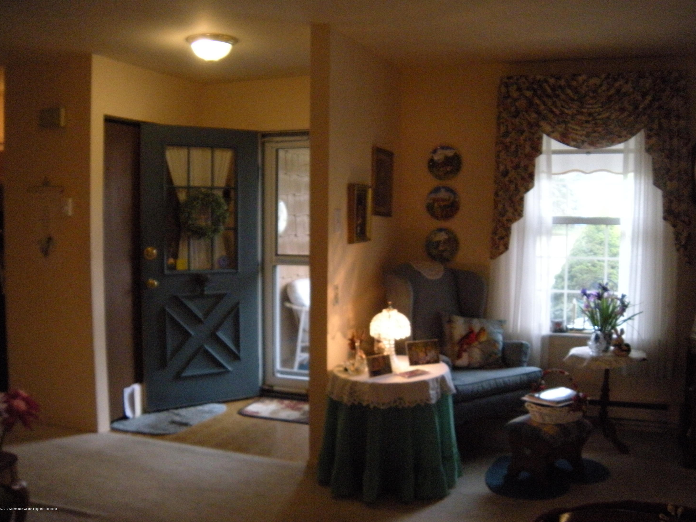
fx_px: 724
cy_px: 257
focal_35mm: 36
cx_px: 356
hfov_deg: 51.3
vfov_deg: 39.7
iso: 400
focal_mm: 5.9
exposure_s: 1/50.3
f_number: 3.8
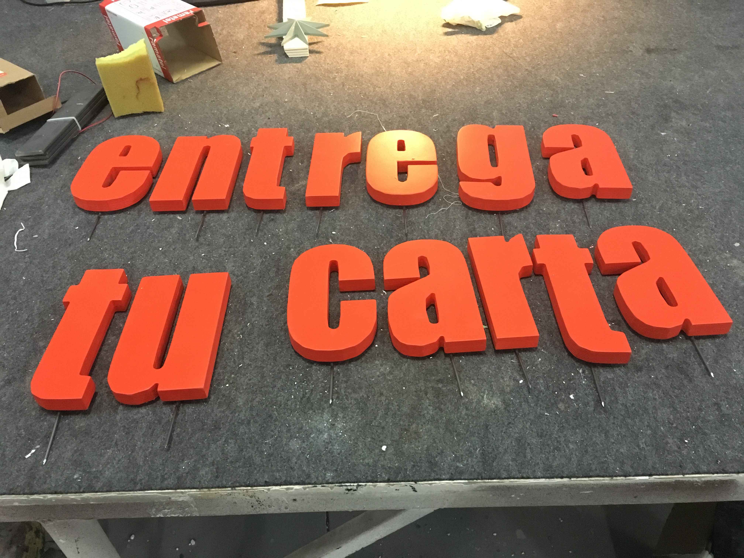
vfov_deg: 48.2
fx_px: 623
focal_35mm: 29
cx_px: 372
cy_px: 279
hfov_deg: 61.7
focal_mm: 4.15
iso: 320
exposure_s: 1/17
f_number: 2.2
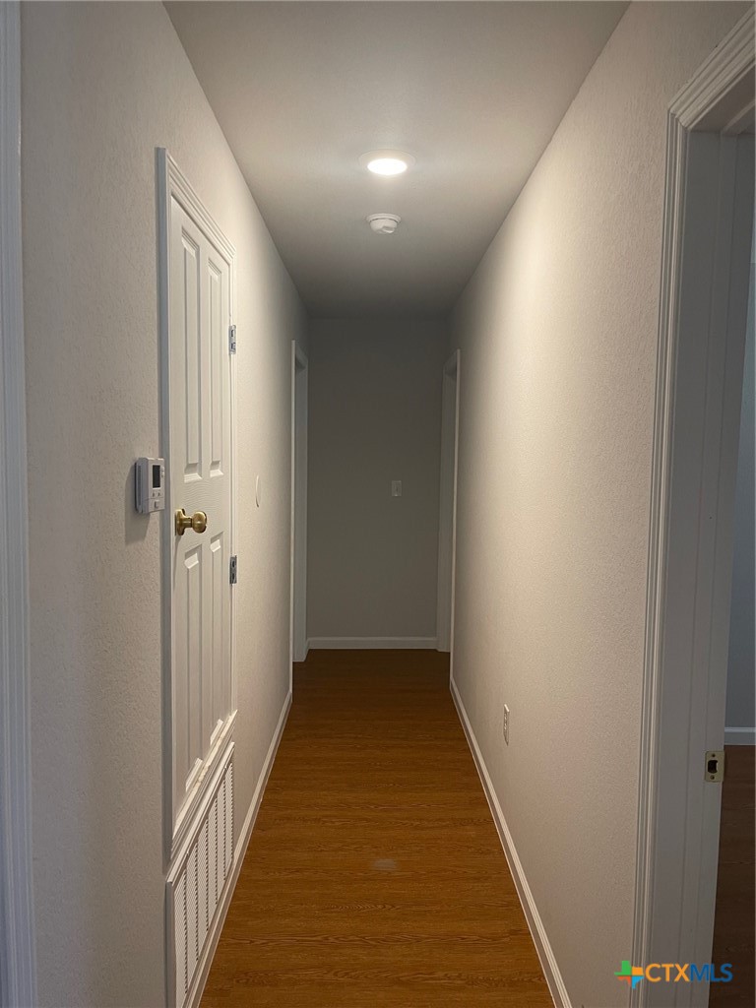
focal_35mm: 26
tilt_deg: -3.2
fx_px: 757
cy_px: 504
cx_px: 378
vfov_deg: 67.3
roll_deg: +0.0
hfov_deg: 53.1
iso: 125
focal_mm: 5.1
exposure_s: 1/60
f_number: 1.6
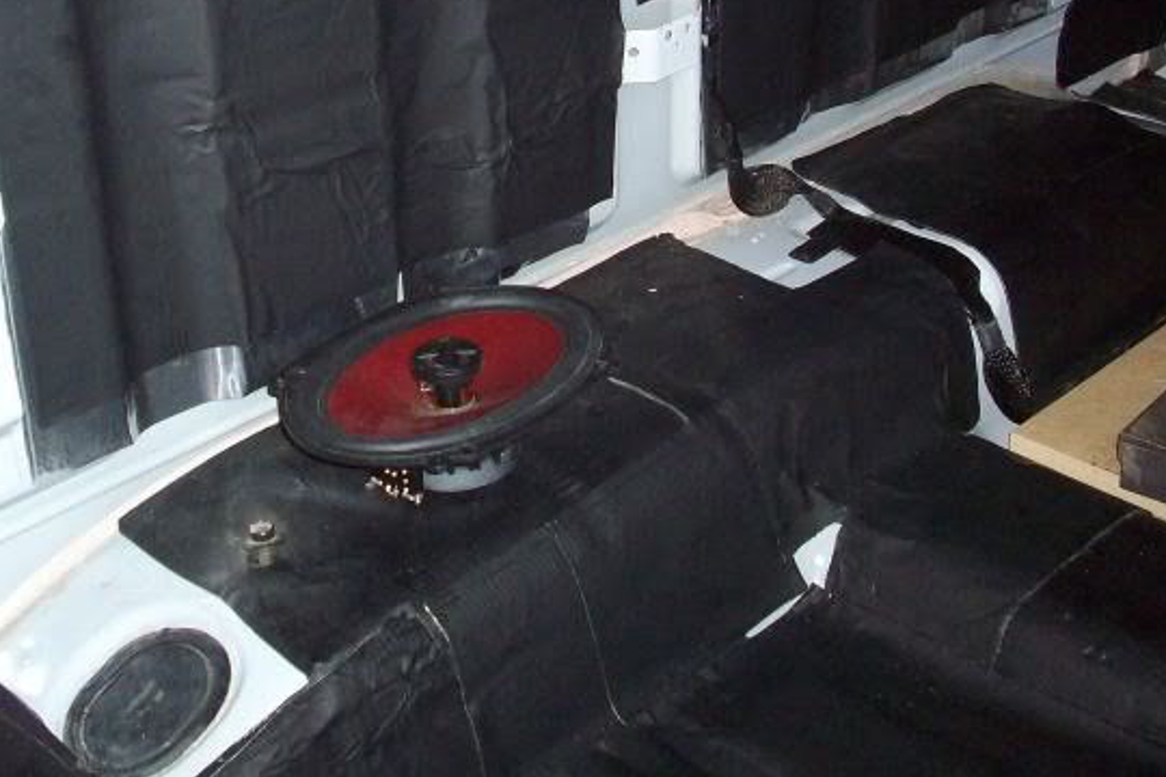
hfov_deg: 35.0
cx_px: 518
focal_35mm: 57
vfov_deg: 23.4
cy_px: 149
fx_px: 1846
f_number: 2.8
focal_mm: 6.2
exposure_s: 1/64
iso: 200
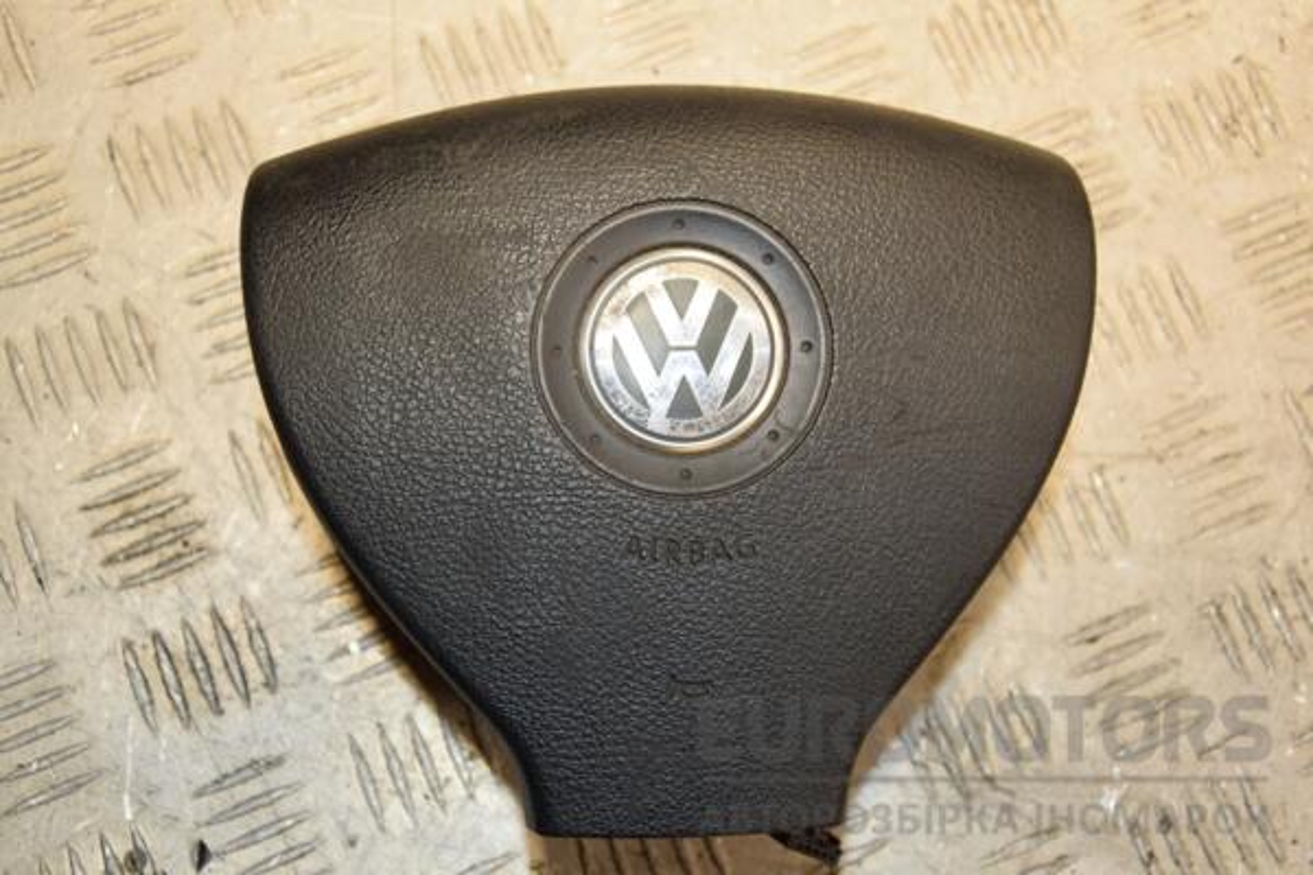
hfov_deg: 35.1
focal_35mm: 57
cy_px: 438
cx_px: 656
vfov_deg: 23.8
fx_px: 2079
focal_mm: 38
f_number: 5.6
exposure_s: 1/200
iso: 800
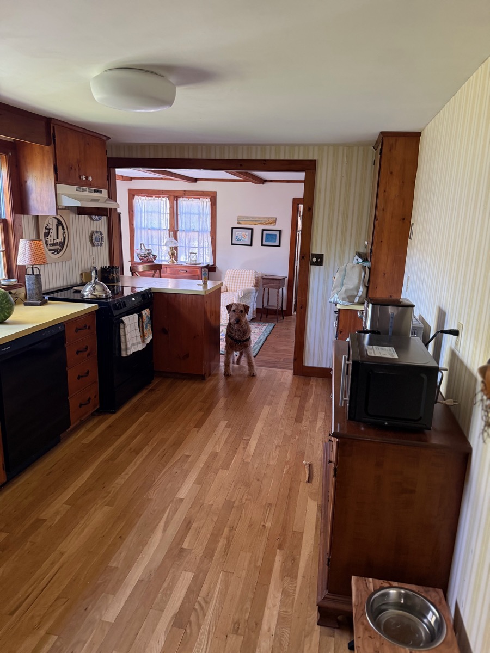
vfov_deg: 71.6
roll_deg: -2.2
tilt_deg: -14.5
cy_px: 326
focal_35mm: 24
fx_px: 453
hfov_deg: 56.8
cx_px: 245
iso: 400
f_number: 1.78
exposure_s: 1/60
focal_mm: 6.76
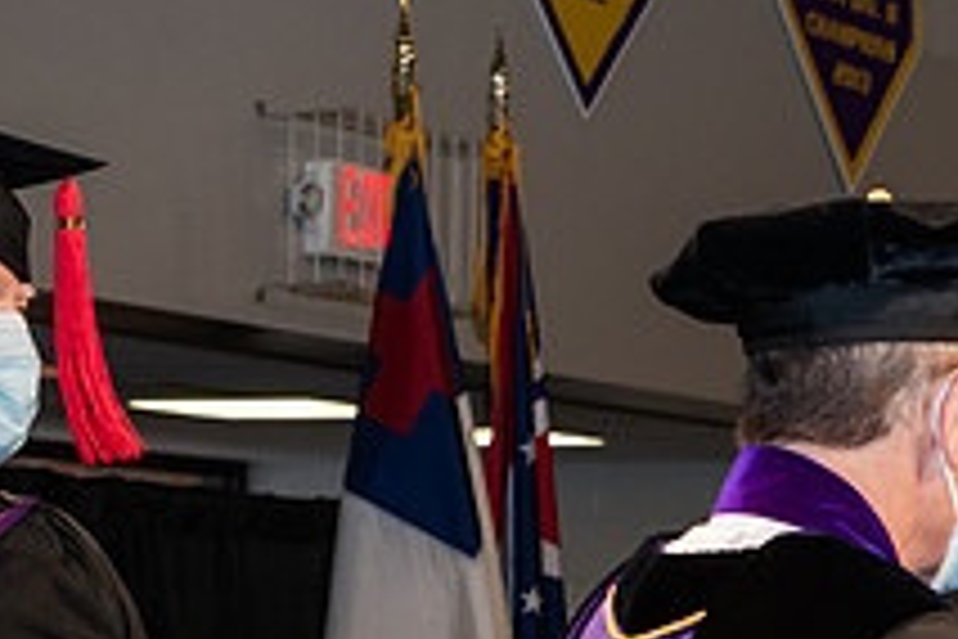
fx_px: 4497
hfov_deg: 11.8
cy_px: 812
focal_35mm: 169
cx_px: 1291
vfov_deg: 8.0
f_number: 6.3
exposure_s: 1/200
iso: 1600
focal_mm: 62
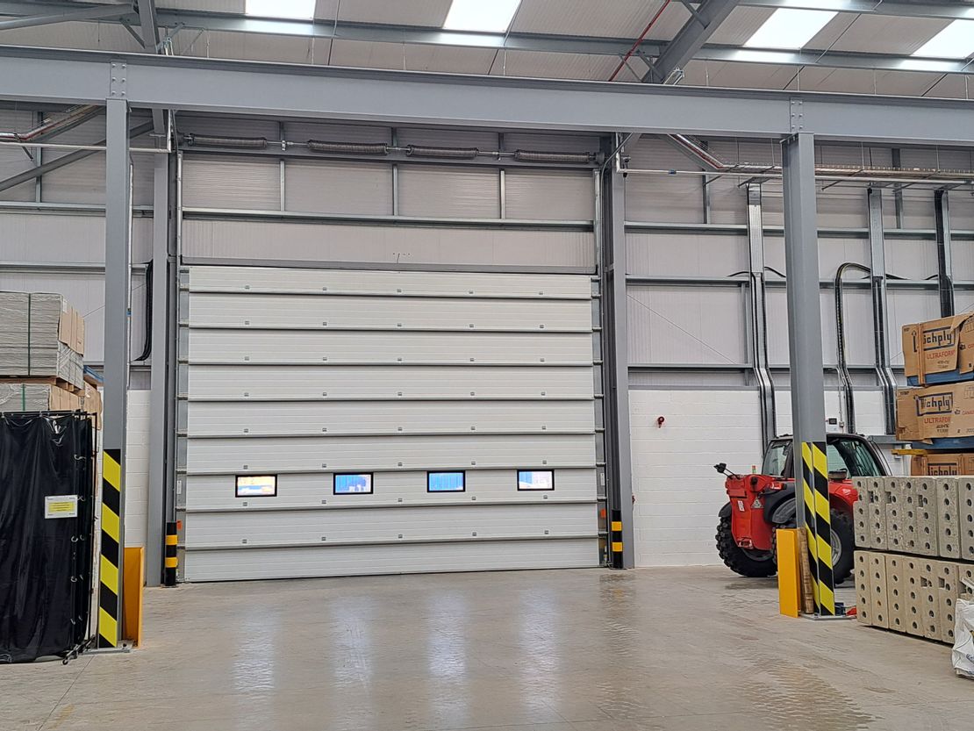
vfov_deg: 56.8
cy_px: 366
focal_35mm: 24
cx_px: 487
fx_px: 675
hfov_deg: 71.6
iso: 50
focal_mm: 5.23
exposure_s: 1/100
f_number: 1.8
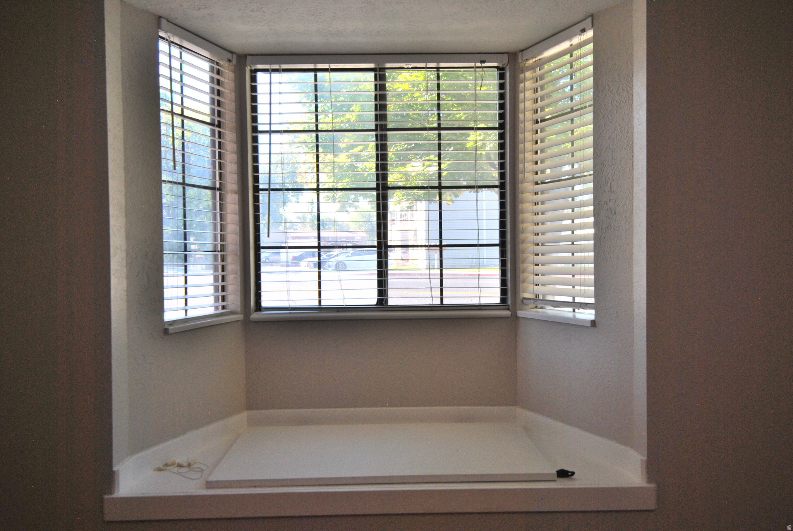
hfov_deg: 70.4
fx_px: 562
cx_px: 396
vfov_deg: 50.5
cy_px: 266
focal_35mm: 26
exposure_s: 1/60
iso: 200
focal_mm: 17
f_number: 7.1
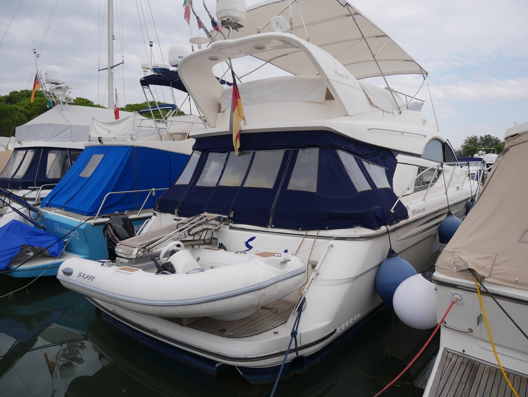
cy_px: 198
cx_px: 264
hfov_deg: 71.6
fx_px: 366
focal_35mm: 24
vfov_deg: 56.9
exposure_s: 1/800
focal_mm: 12
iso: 200
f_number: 4.5
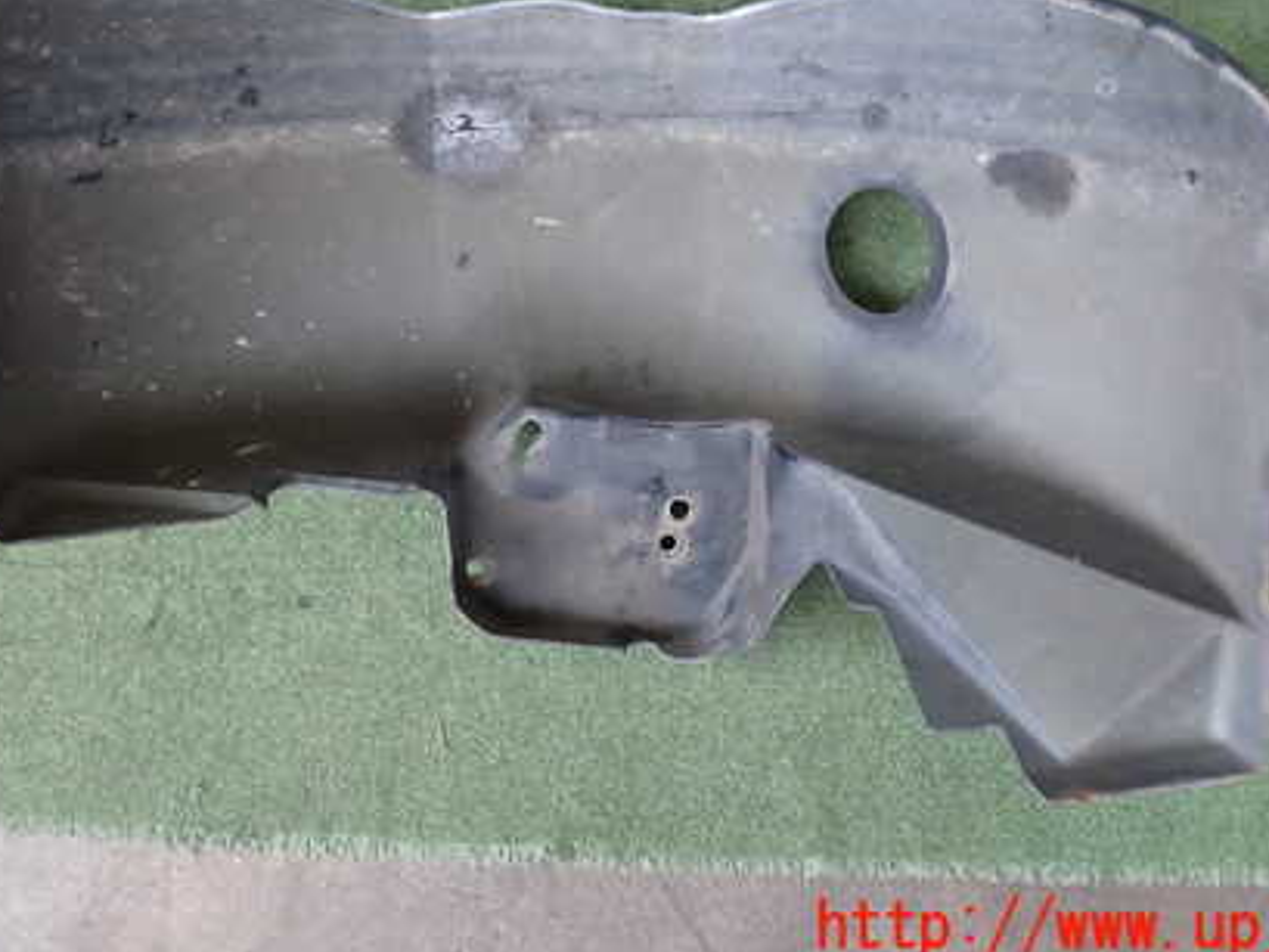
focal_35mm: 44
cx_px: 586
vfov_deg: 32.4
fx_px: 1613
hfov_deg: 42.9
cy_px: 270
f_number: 2.3
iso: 200
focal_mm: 5.4
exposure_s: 1/125
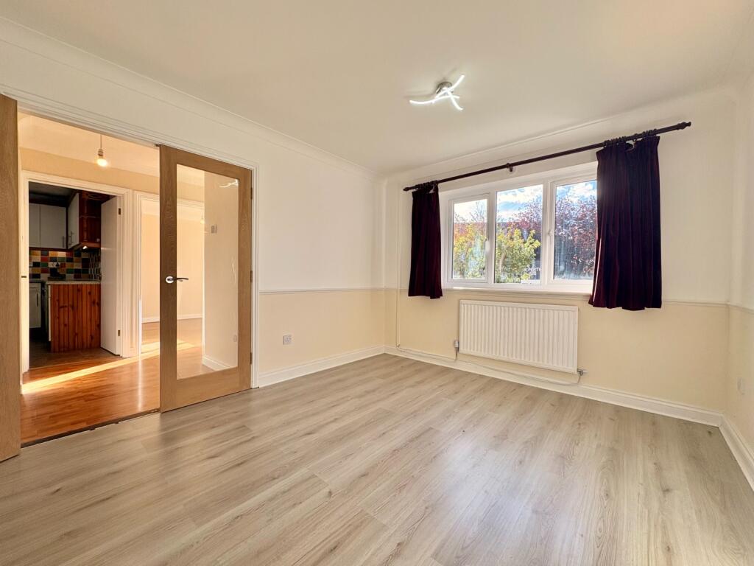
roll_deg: -0.3
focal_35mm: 14
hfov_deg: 102.1
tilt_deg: -0.8
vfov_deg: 85.7
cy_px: 283
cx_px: 377
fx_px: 305
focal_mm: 2.22
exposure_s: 1/303
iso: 64
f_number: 2.2
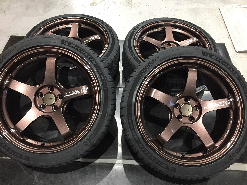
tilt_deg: -54.1
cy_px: 92
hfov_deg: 61.7
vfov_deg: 48.2
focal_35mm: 29
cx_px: 124
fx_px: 207
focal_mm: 4.15
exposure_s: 1/30
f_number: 2.2
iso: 200
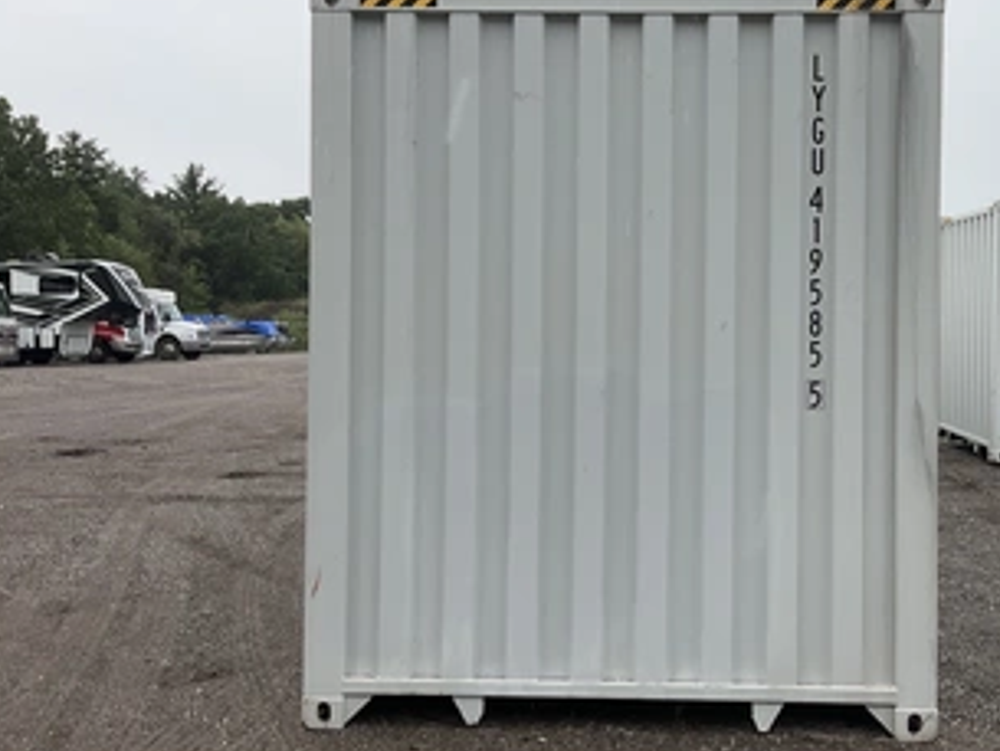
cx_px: 636
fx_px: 1098
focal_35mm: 38
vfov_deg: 37.7
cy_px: 321
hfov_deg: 48.4
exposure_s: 1/365
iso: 25
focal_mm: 3
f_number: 1.8
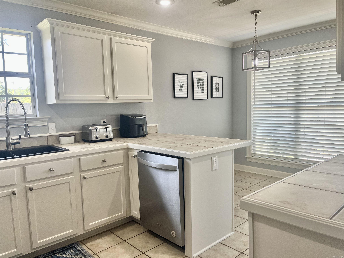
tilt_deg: -6.5
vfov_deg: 53.1
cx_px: 172
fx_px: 258
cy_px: 129
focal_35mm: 26
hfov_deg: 67.3
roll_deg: +1.6
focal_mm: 5.1
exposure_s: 1/120
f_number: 1.6
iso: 80
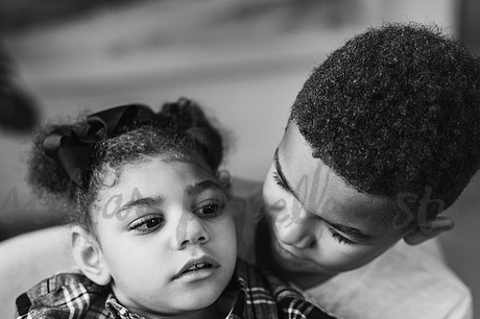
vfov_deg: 21.5
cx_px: 272
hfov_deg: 31.9
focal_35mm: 63
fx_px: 839
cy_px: 200
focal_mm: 50
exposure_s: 1/160
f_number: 2
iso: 1250
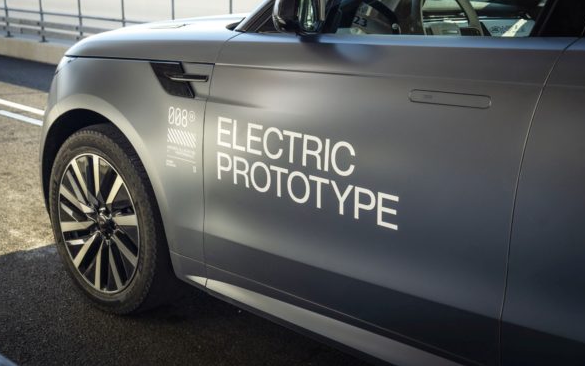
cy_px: 167
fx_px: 750
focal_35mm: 47
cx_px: 291
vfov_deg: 27.4
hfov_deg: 42.6
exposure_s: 1/250
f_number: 5
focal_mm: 45
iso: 100
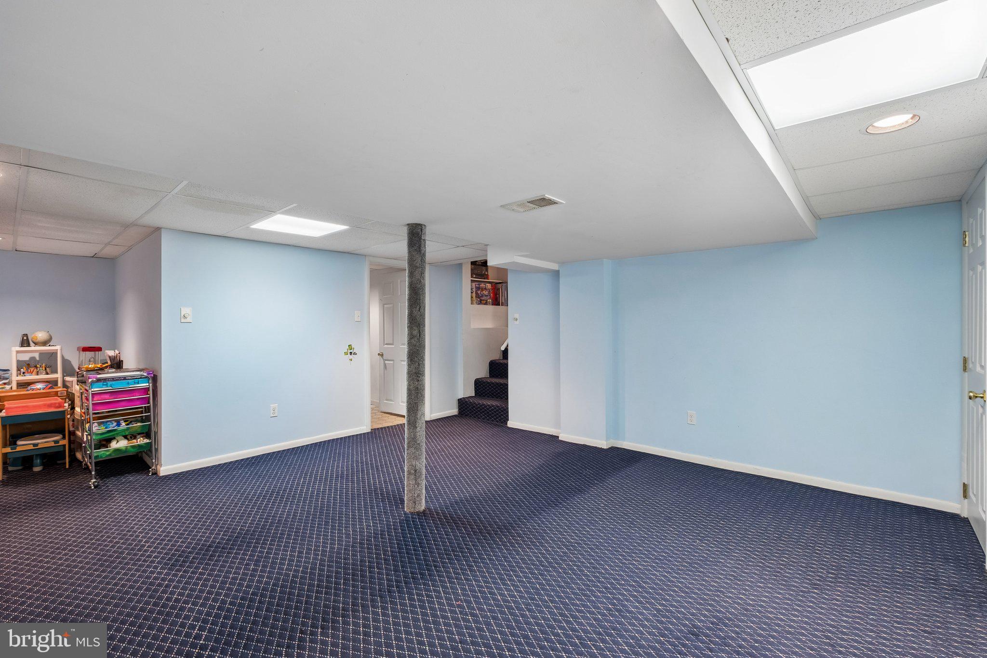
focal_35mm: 15
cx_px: 494
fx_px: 411
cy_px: 329
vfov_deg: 77.3
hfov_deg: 100.4
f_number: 8
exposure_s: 1/1.67
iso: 250
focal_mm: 10
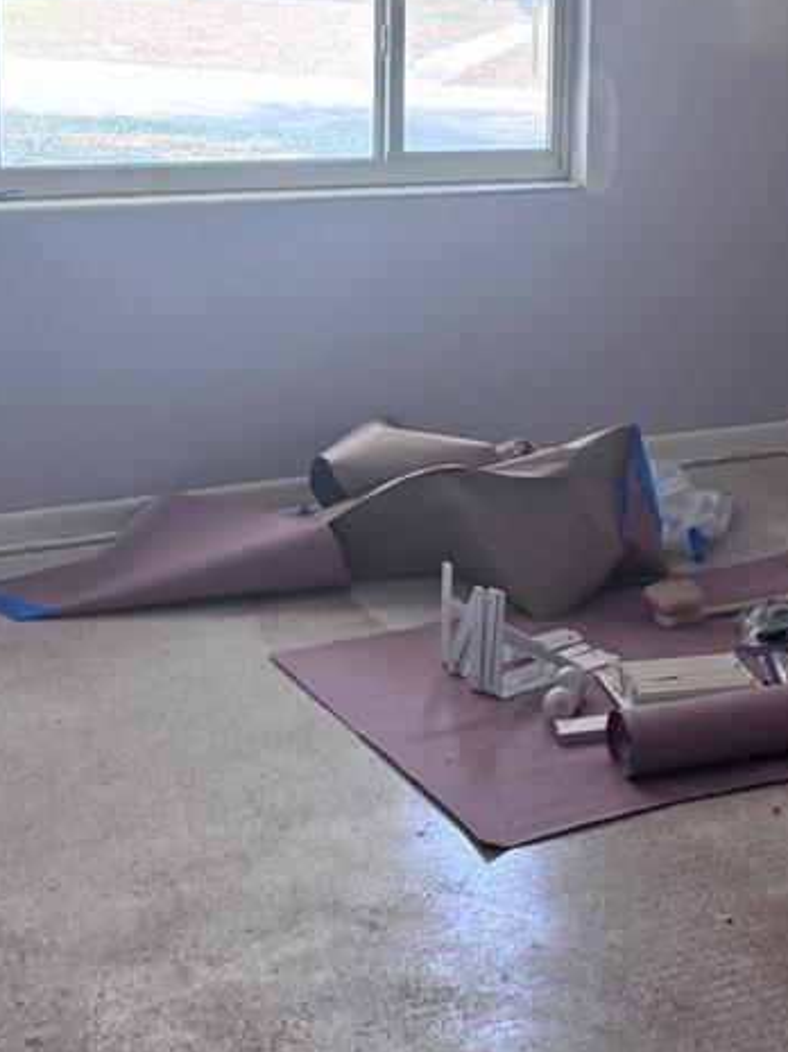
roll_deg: -2.1
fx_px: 1884
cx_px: 754
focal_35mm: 62
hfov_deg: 22.8
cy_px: 170
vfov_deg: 30.3
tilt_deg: -6.9
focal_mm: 6.76
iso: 200
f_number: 1.78
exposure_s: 1/108
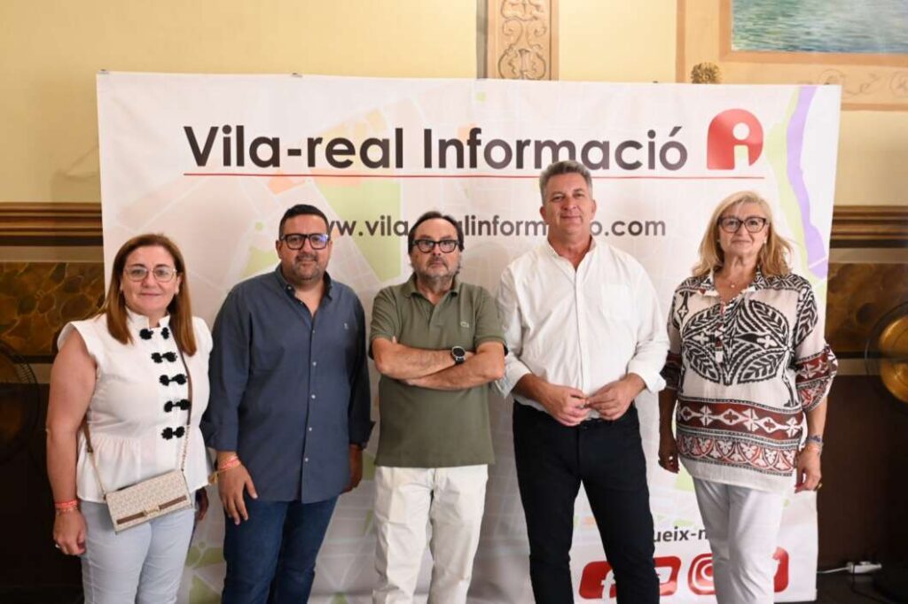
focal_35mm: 28
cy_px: 302
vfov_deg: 45.6
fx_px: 719
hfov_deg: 64.6
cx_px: 454
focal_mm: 28.5
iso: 6400
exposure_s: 1/250
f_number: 4
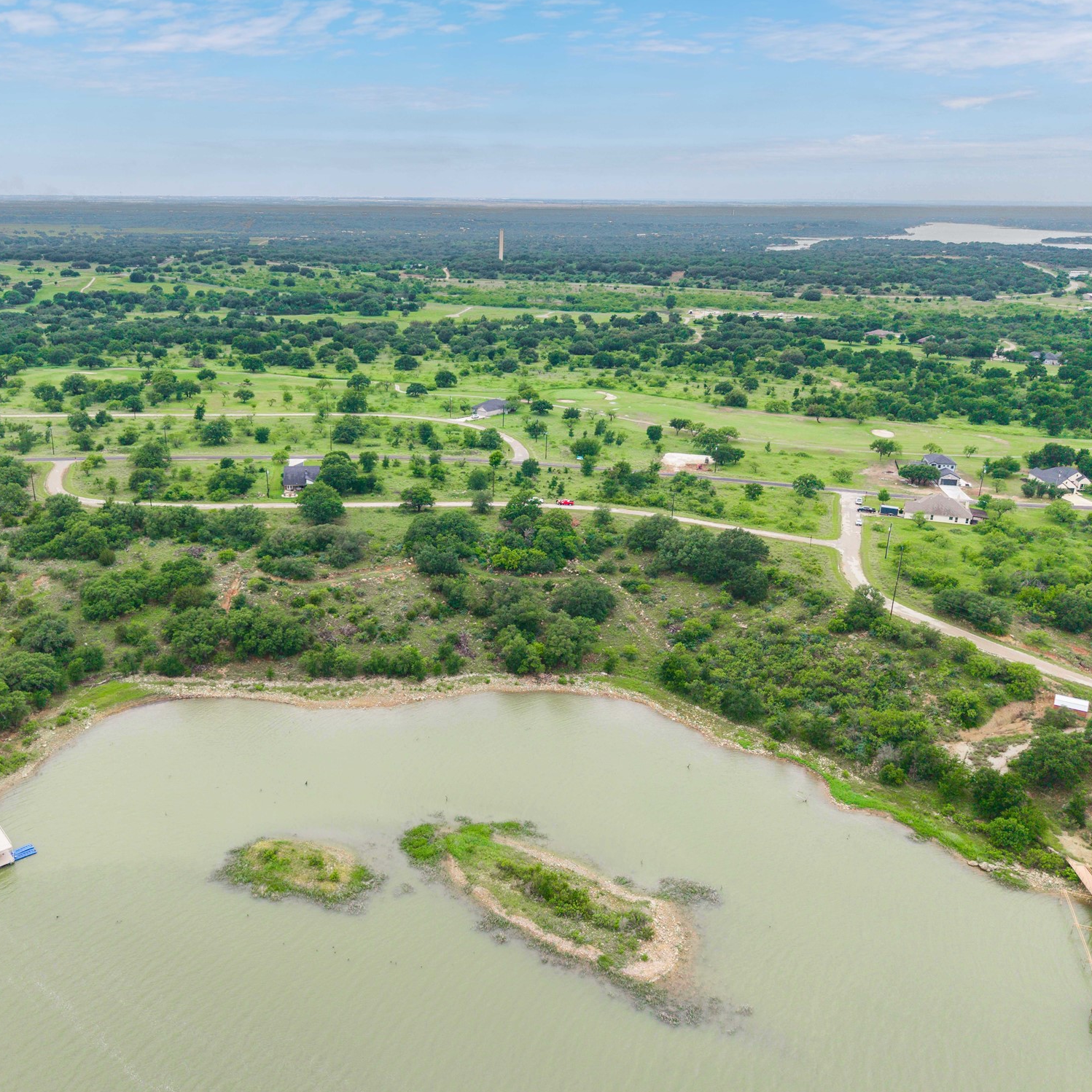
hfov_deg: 55.2
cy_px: 543
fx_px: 1035
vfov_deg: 55.6
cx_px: 436
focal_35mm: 29
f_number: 1.8
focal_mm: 8.67
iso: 160
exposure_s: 1/1000
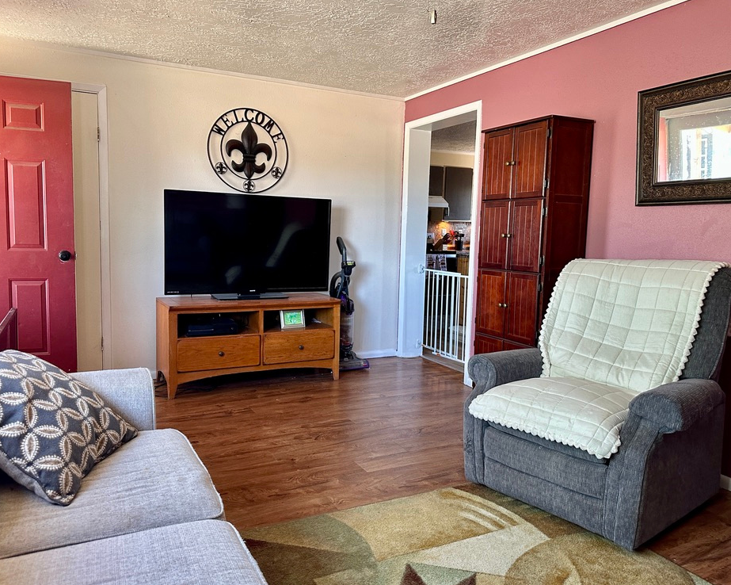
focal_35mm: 26
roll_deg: -1.7
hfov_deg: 66.0
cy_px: 290
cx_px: 356
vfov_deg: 54.9
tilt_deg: -5.9
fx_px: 562
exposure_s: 1/76
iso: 250
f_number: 1.78
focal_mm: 6.86
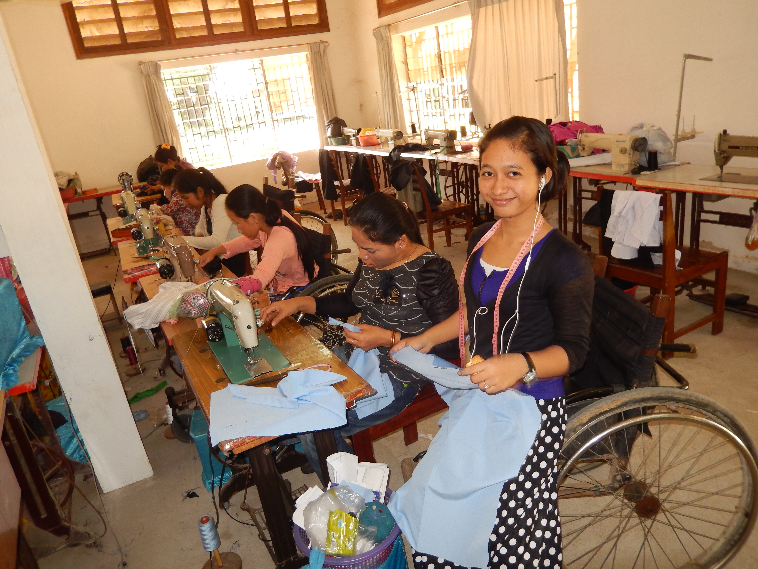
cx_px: 379
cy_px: 284
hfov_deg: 69.4
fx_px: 547
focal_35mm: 25
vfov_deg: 54.9
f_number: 3.4
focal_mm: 4.5
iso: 200
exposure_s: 1/30
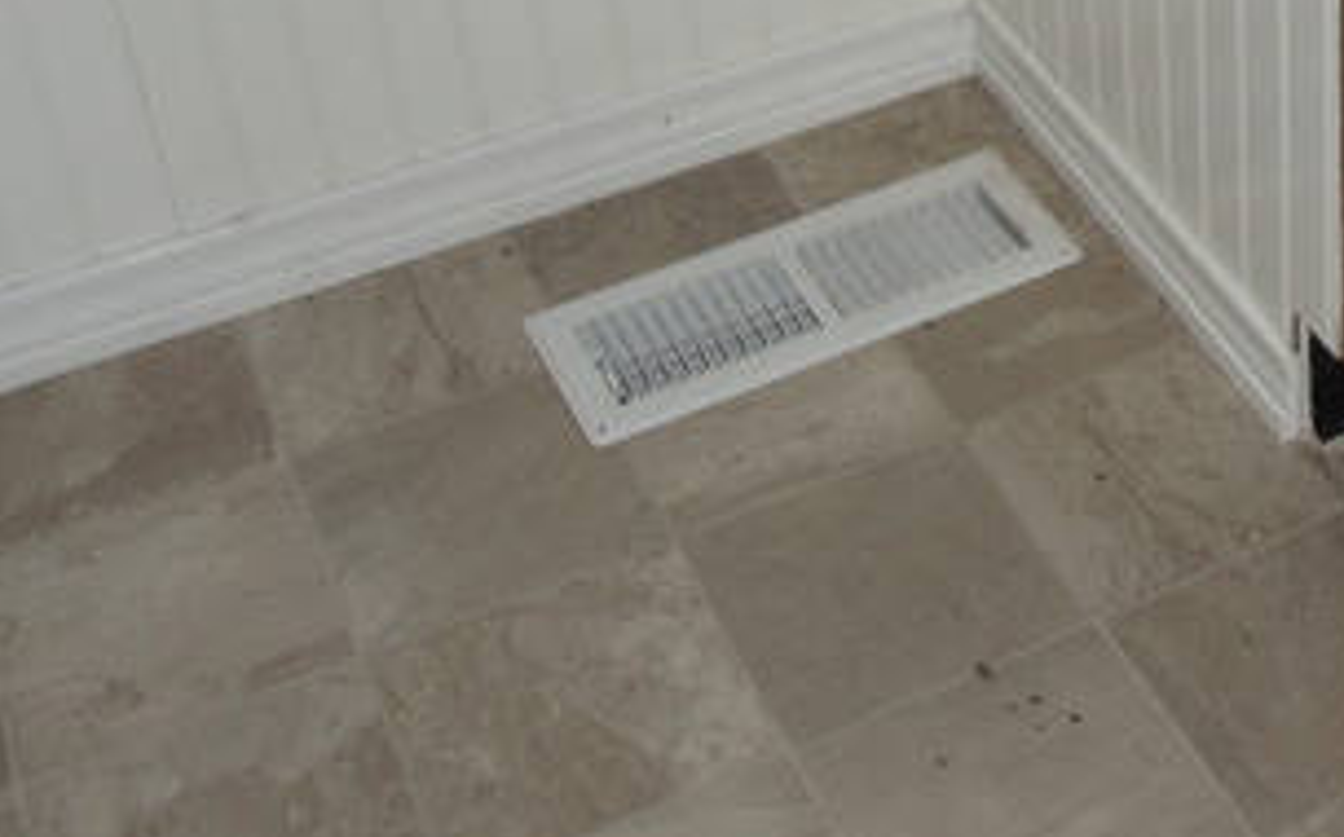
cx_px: 1194
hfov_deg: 20.8
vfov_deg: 13.0
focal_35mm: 98
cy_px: -119
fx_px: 3586
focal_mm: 6
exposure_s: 1/30
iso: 80
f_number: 3.5
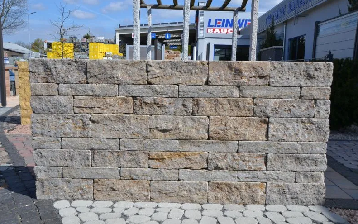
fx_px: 332
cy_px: 115
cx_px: 179
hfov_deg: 56.7
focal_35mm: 34
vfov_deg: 37.3
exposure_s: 1/320
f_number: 8
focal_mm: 22
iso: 100
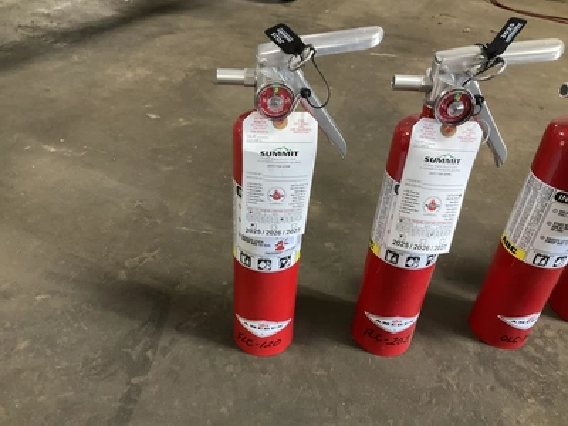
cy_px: 213
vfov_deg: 48.2
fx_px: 476
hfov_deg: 61.7
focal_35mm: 29
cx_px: 284
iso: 200
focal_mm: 3
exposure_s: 1/40
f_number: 1.8
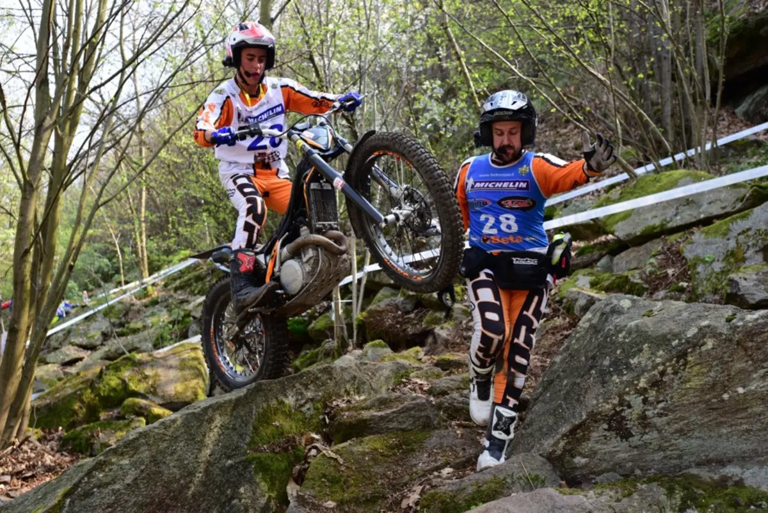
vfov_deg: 37.9
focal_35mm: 35
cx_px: 384
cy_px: 256
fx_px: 747
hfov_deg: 54.4
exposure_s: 1/800
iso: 640
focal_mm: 35
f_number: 4.5
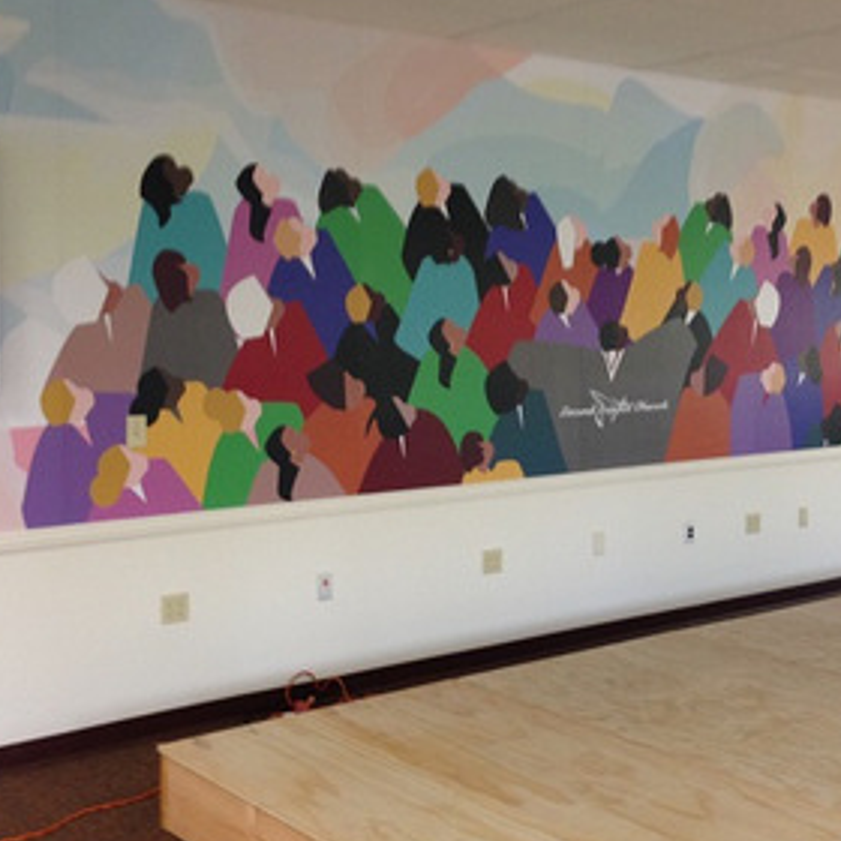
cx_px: 460
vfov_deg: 34.0
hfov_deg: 34.0
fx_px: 1374
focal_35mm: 50
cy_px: 363
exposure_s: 1/20
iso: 100
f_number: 2.4
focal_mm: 4.12
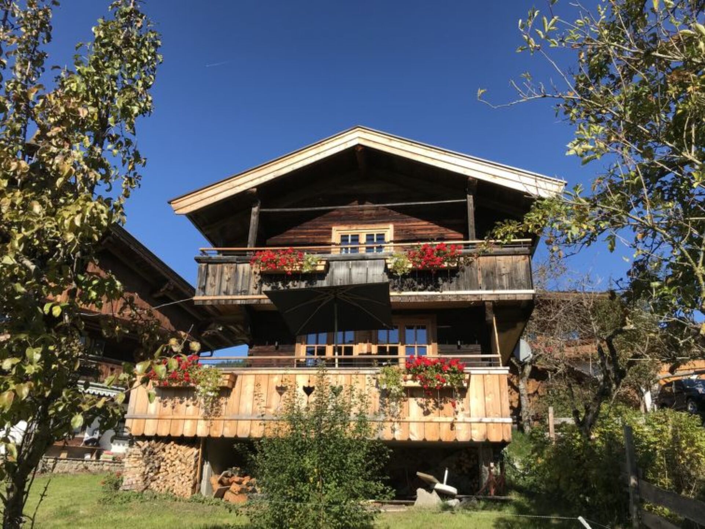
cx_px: 352
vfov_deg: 49.7
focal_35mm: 28
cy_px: 264
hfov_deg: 63.5
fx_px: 570
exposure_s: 1/1773
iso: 20
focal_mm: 3.99
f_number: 1.8
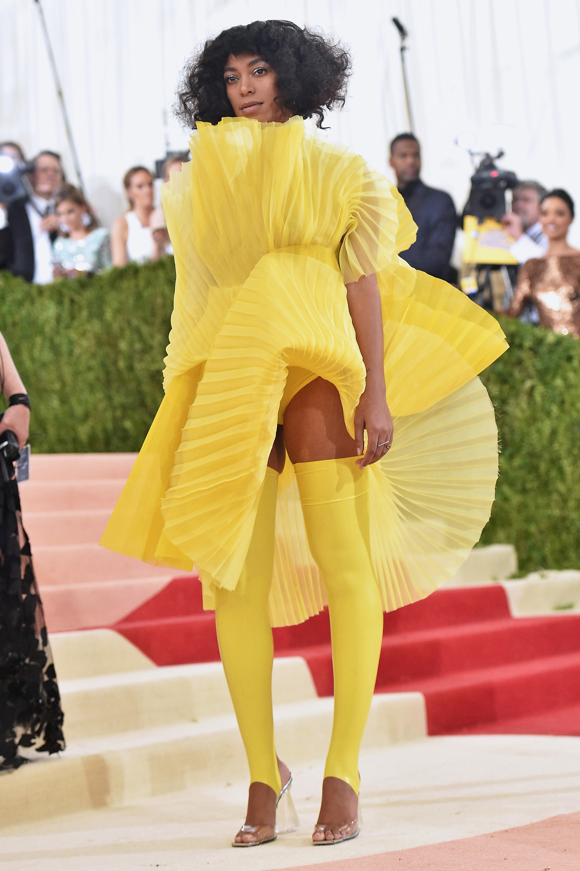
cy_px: 436
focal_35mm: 70
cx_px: 290
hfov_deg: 19.4
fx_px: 1693
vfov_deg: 28.9
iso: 3200
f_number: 3.2
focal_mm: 70
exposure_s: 1/800
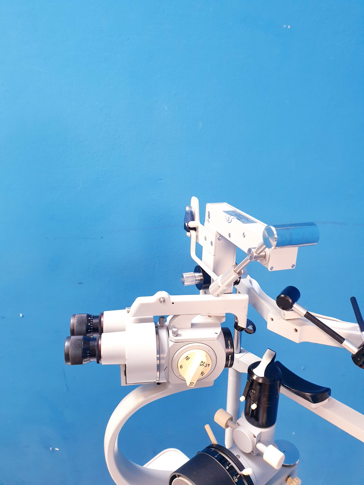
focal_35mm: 26
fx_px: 365
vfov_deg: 67.3
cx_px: 182
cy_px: 242
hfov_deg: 53.1
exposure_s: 1/33
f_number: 2.4
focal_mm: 4.3
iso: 320
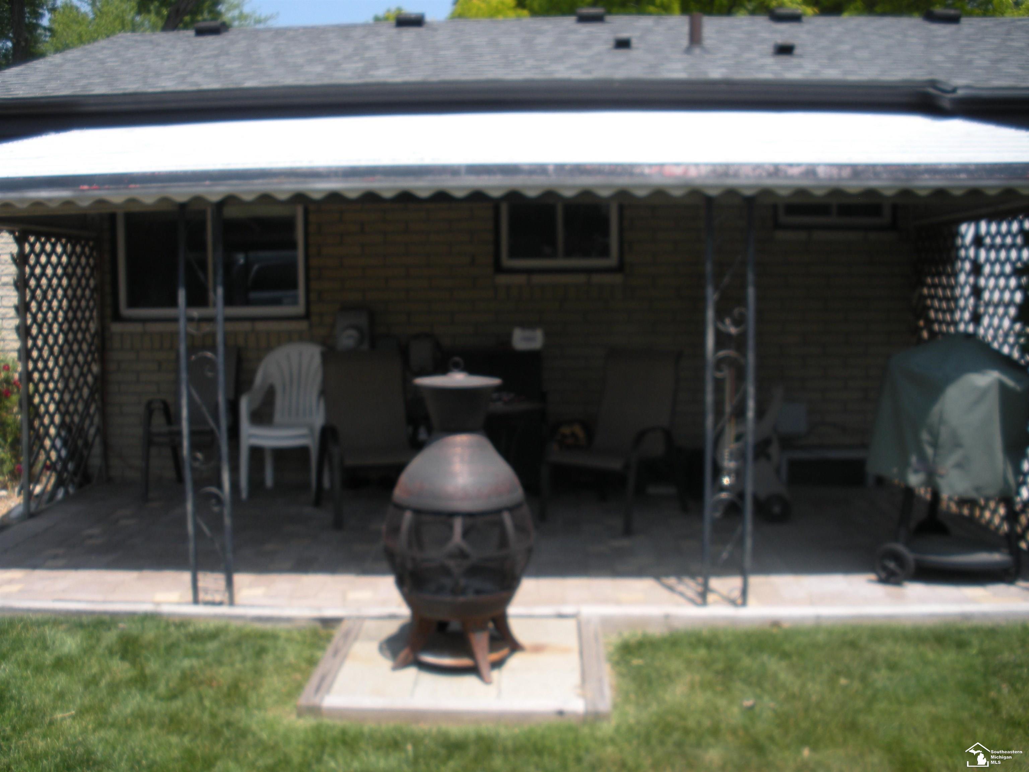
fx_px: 1070
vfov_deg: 39.7
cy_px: 386
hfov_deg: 51.4
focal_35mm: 36
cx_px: 514
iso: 64
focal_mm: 6.3
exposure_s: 1/408
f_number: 3.5
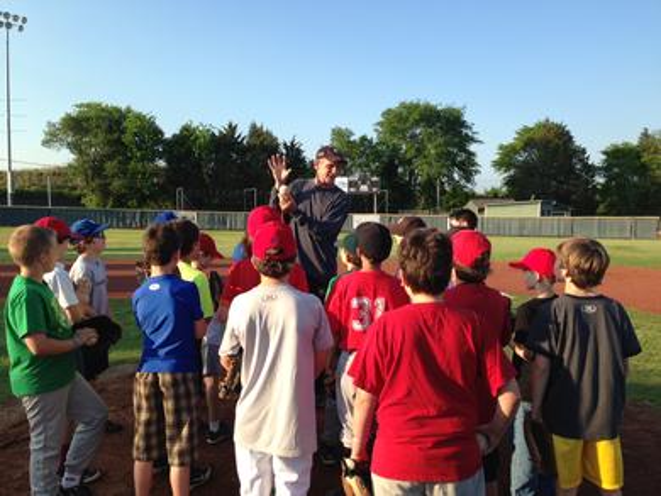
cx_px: 330
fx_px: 631
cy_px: 248
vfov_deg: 43.0
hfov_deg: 55.3
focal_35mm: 33
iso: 50
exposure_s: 1/630
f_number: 2.4
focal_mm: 4.13
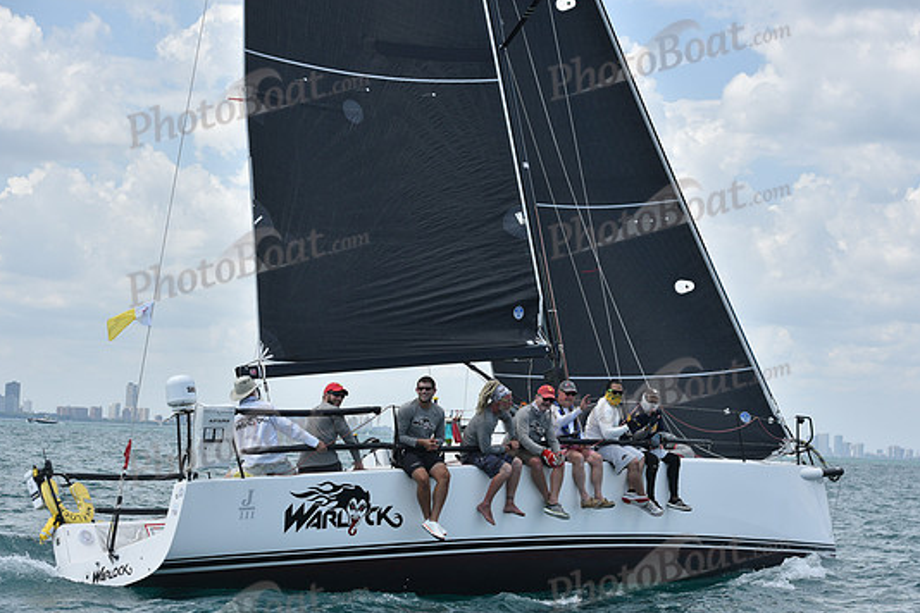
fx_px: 1942
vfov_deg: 17.9
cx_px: 460
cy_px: 328
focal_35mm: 76
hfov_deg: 26.7
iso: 250
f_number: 6.3
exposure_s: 1/1250
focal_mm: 70
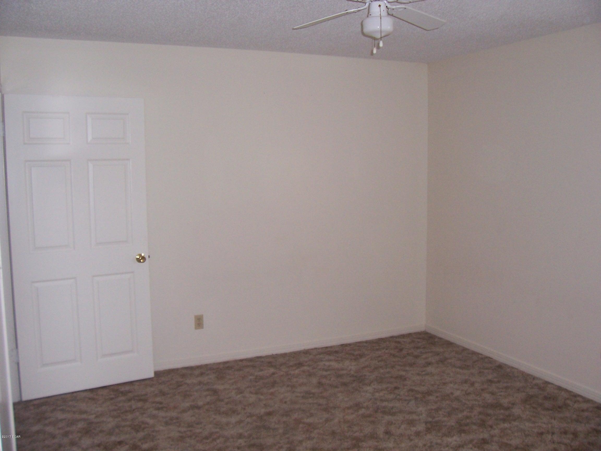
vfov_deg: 41.8
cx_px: 300
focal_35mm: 34
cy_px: 226
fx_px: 590
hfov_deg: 54.0
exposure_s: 1/60
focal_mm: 5.6
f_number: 2.7
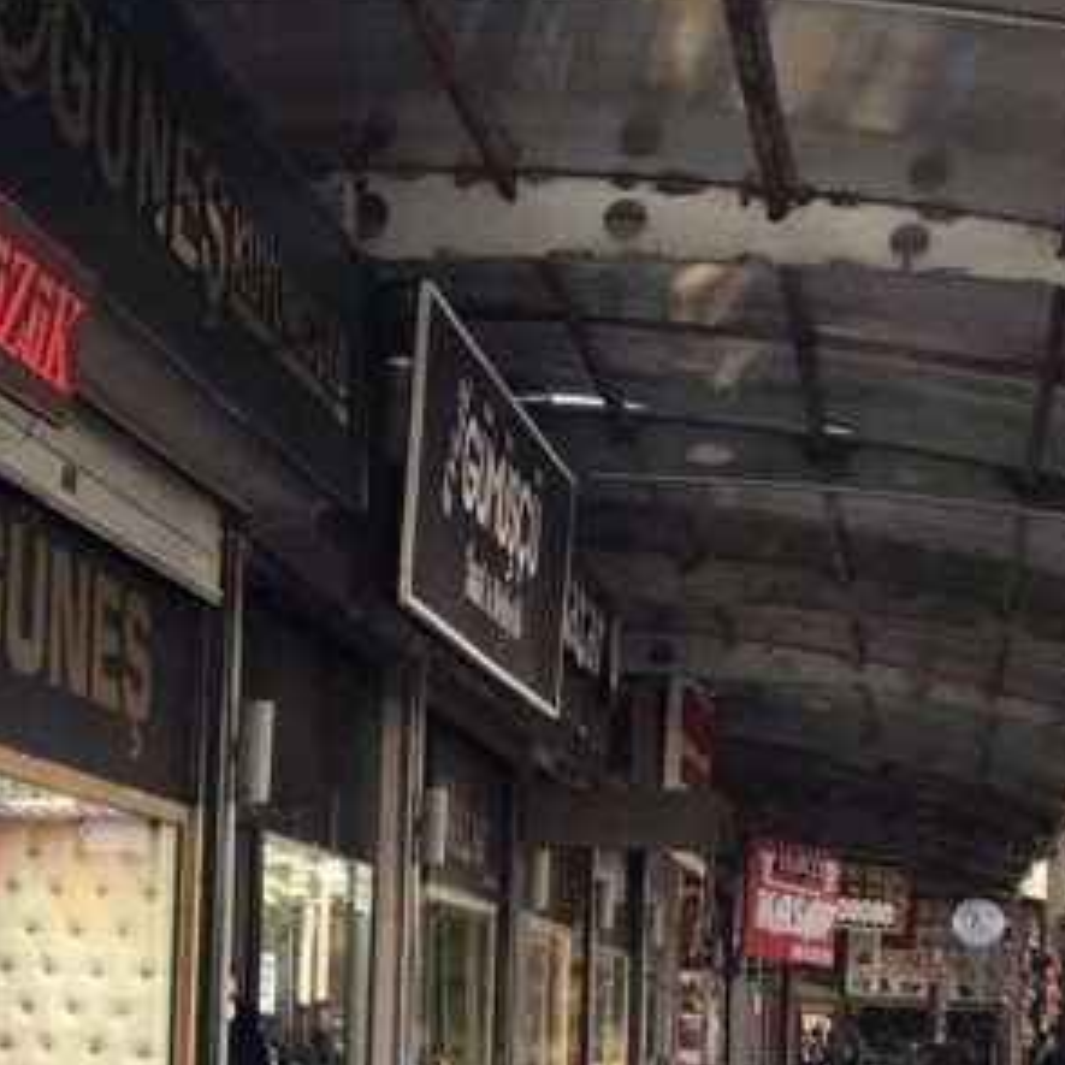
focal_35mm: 86
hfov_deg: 18.0
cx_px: -527
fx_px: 2993
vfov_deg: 20.0
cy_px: 841
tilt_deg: +2.5
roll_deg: -3.4
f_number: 1.8
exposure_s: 1/378
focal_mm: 3.99
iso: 20
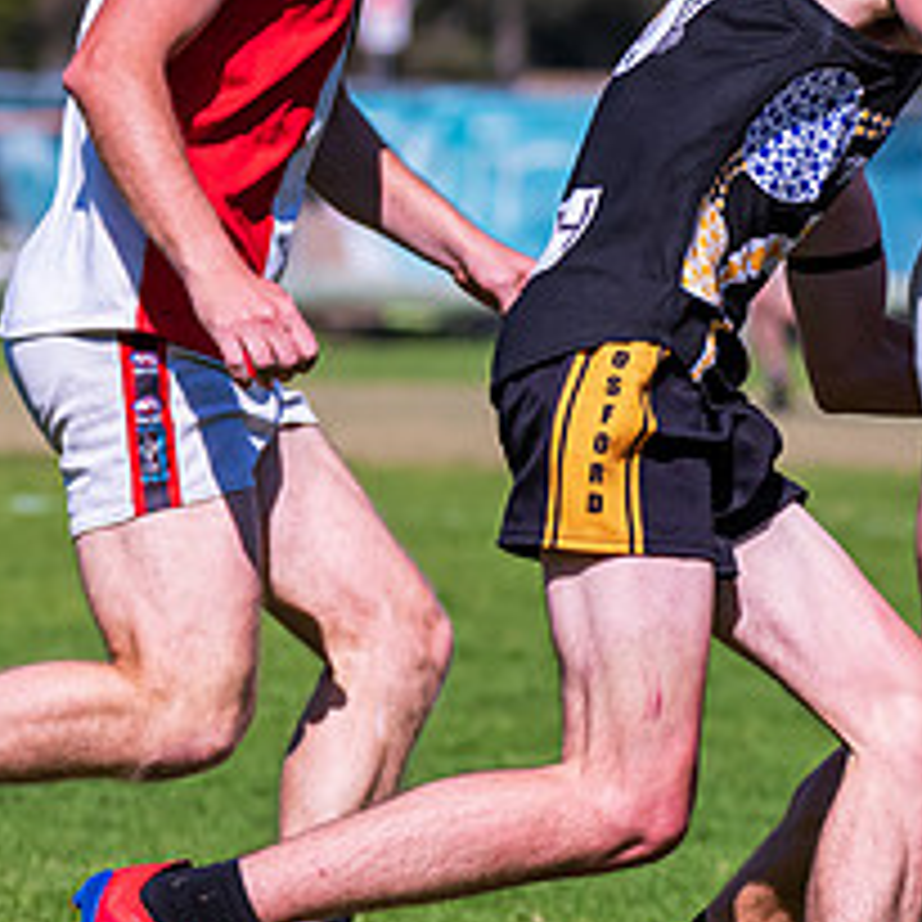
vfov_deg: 2.9
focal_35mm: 598
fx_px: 18020
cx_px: 711
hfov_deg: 2.9
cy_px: 630
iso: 800
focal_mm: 210
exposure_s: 1/5000
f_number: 6.3
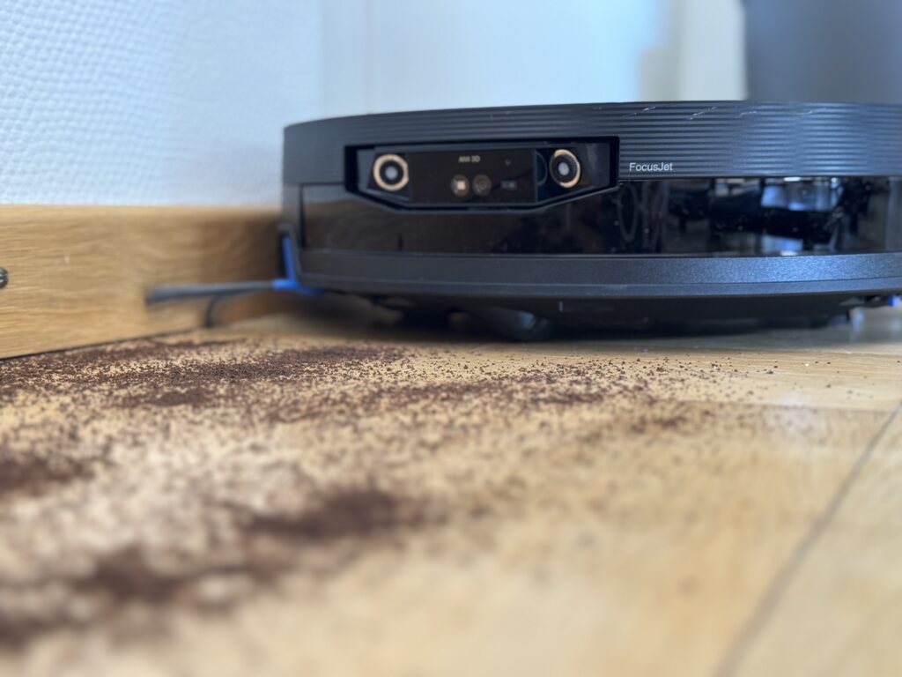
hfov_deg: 39.7
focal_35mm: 48
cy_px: 338
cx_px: 451
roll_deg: +0.7
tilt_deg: -5.8
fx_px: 1251
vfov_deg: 30.3
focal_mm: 6.76
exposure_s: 1/40
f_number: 1.78
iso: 320
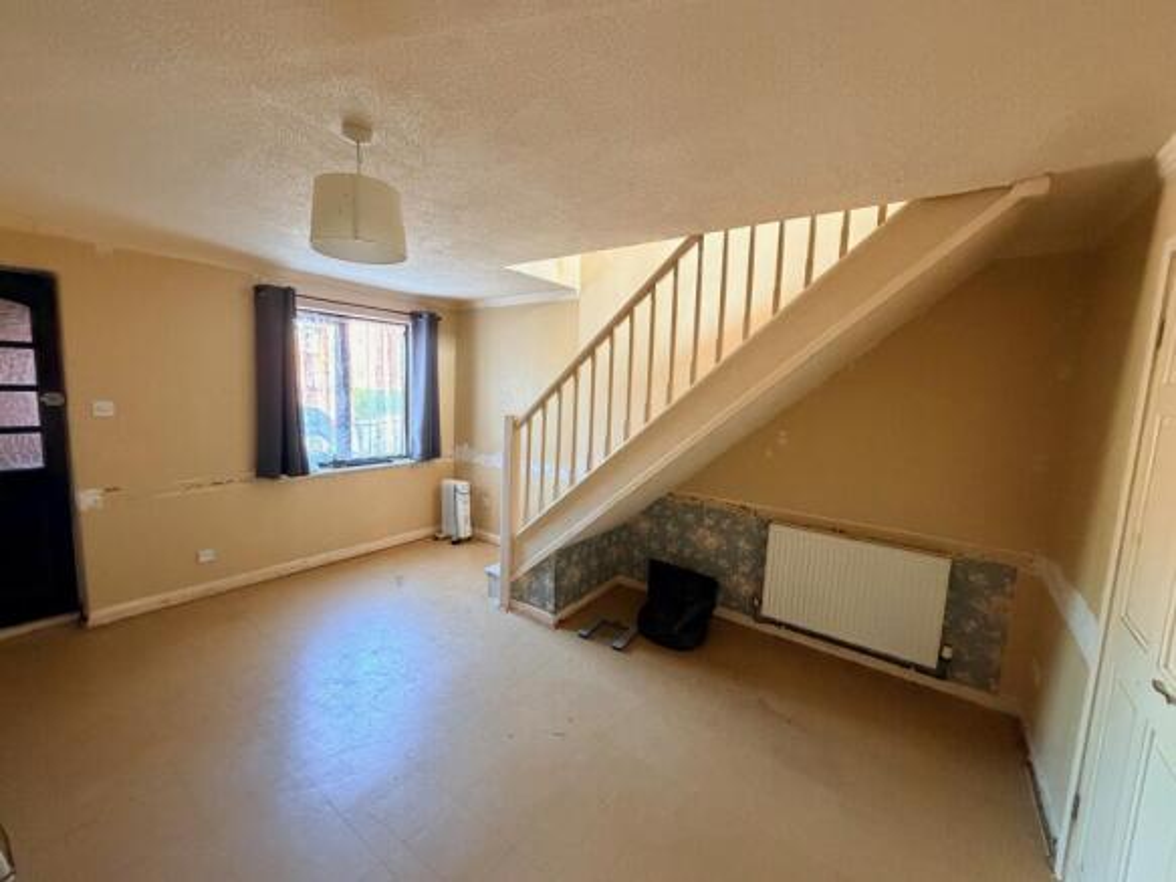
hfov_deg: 102.1
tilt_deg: -7.2
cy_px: 441
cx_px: 588
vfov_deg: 85.7
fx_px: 476
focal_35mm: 14
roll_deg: -2.2
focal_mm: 2.22
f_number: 2.2
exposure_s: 1/60
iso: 640
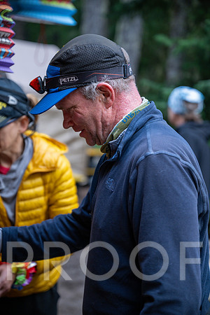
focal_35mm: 70
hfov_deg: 19.5
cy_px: 158
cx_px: 105
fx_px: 612
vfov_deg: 28.8
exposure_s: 1/320
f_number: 3.2
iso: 1250
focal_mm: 70
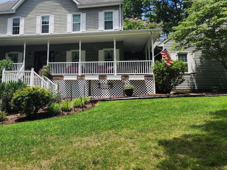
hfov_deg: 52.5
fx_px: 223
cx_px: 69
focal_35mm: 34
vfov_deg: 41.4
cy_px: 61
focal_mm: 6.4
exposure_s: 1/960
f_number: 1.8
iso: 12
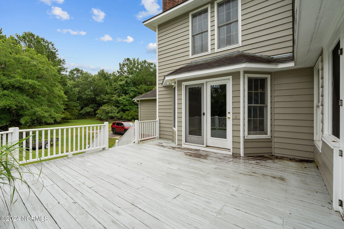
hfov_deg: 95.0
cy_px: 114
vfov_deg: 72.0
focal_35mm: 16
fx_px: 158
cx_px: 172
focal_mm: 16.5
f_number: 10
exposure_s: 1/250
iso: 800
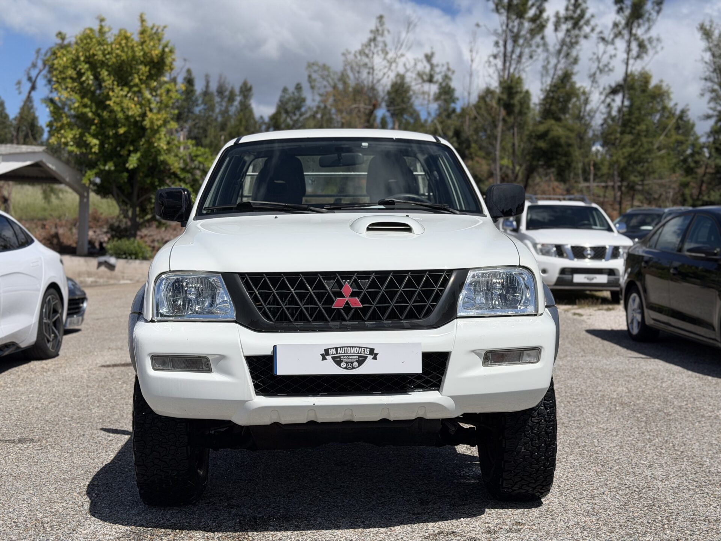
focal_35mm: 48
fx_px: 1000
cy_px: 270
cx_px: 360
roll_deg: -3.6
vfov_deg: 30.3
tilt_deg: +0.3
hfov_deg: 39.7
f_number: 1.78
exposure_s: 1/11364
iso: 64
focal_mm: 6.76
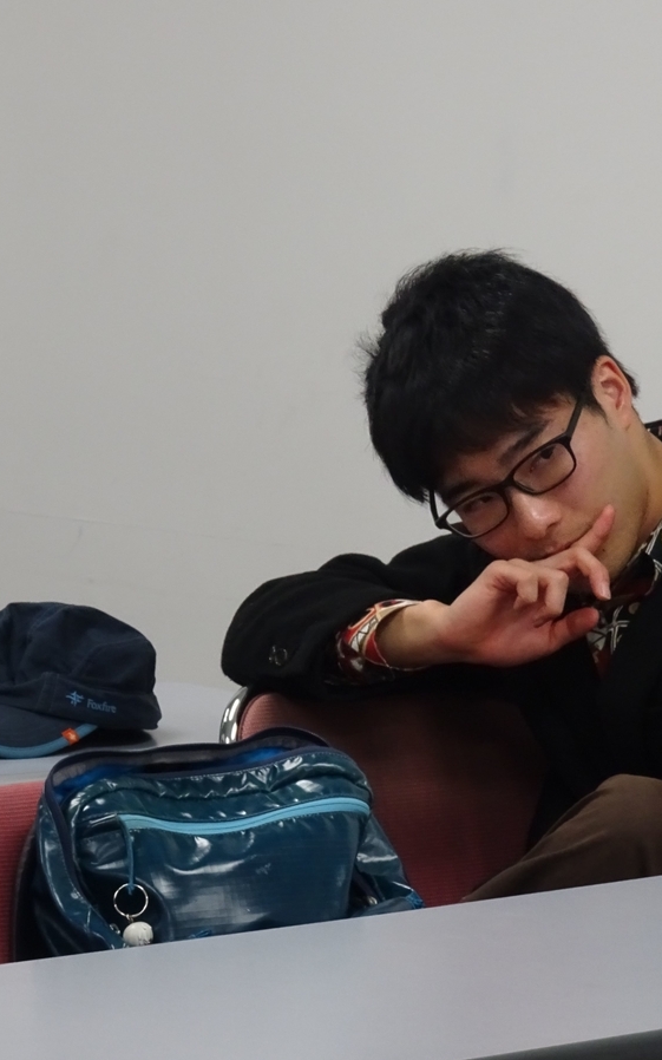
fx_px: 6872
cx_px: 546
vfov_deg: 8.8
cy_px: 530
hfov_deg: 5.5
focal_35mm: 238
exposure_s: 1/60
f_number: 5.6
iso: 800
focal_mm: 28.74
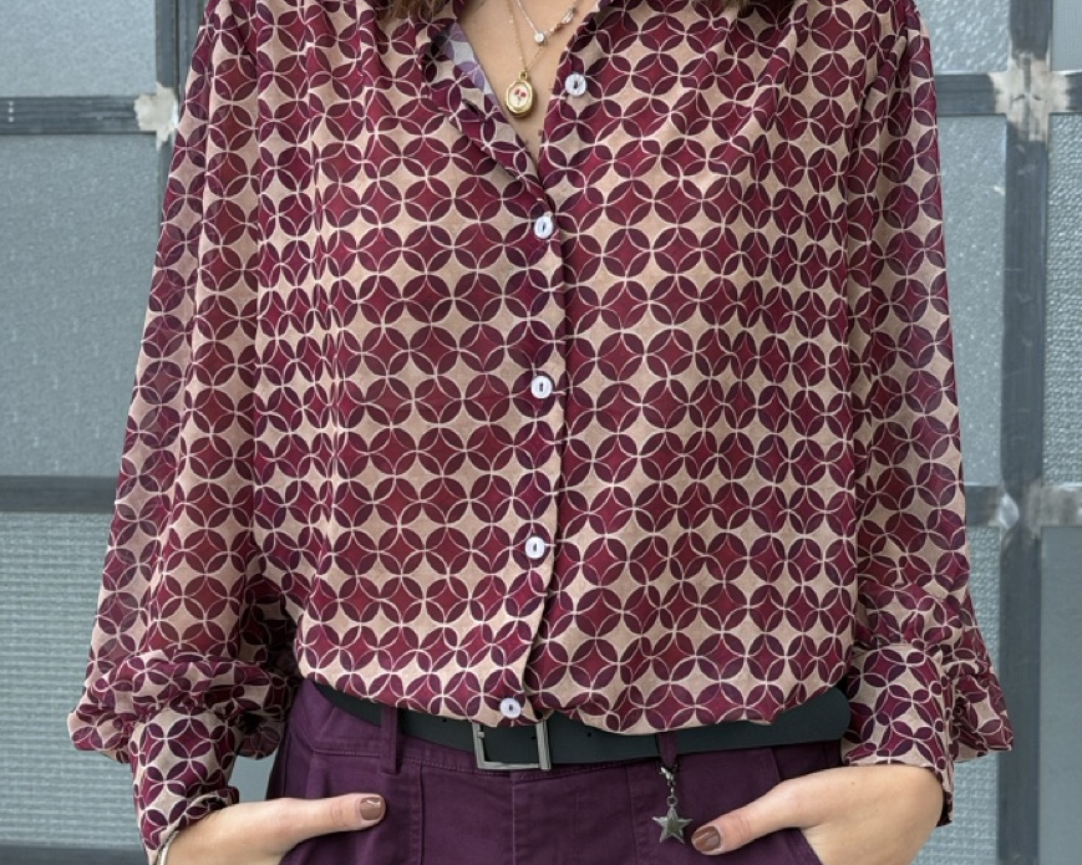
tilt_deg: -3.7
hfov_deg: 27.5
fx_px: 2209
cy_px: 480
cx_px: 549
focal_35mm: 69
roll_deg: -0.3
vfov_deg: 22.2
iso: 250
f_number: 1.78
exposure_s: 1/58
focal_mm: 6.76
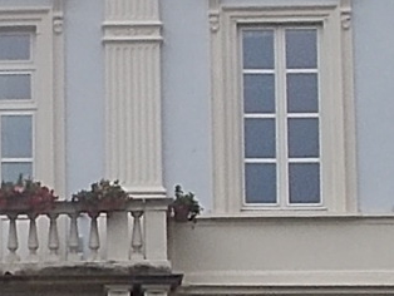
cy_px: 124
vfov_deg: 6.0
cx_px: -226
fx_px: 2802
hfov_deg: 7.9
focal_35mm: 246
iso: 80
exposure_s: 1/125
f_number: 3.6
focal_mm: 6
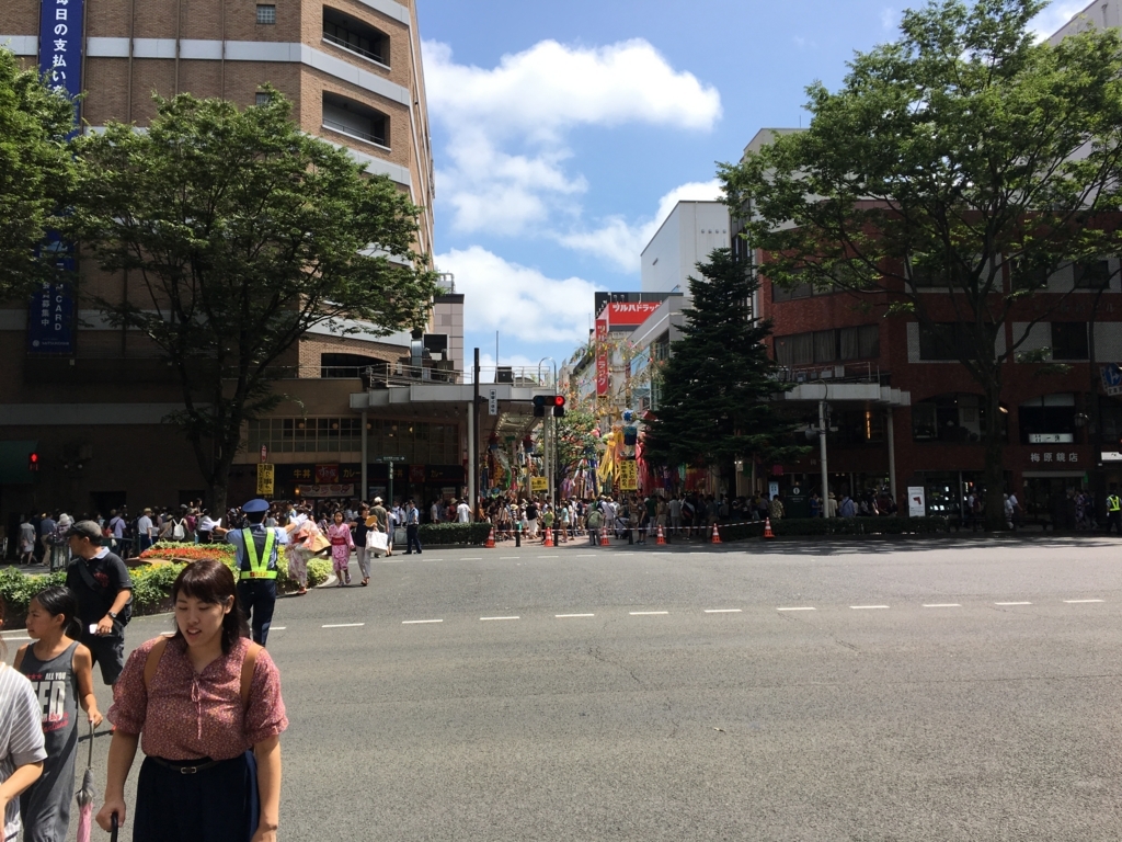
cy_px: 421
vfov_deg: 48.2
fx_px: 940
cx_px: 561
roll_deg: +0.8
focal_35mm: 29
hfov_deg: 61.7
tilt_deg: +6.5
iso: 25
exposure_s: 1/1570
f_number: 2.2
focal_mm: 4.15
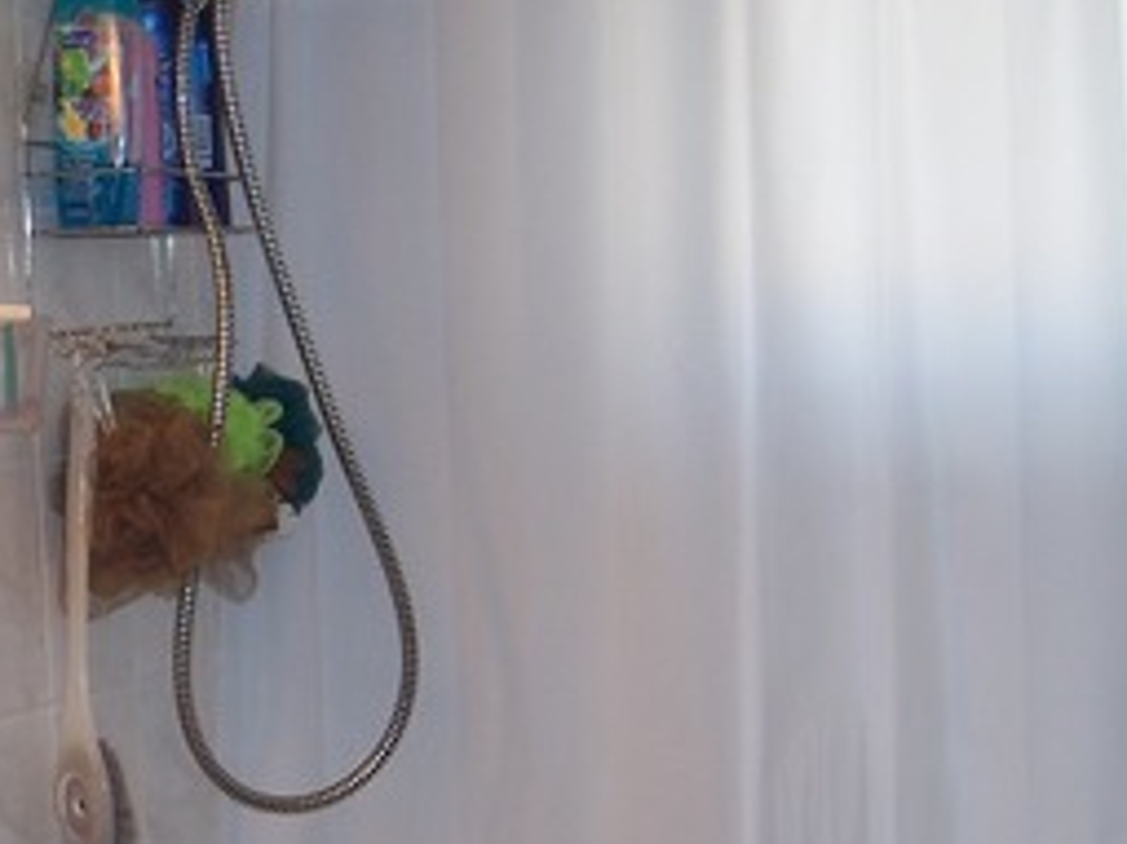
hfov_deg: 20.9
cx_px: 261
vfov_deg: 15.7
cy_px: 729
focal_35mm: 93
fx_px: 3026
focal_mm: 7.8
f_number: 2.8
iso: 80
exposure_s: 1/60
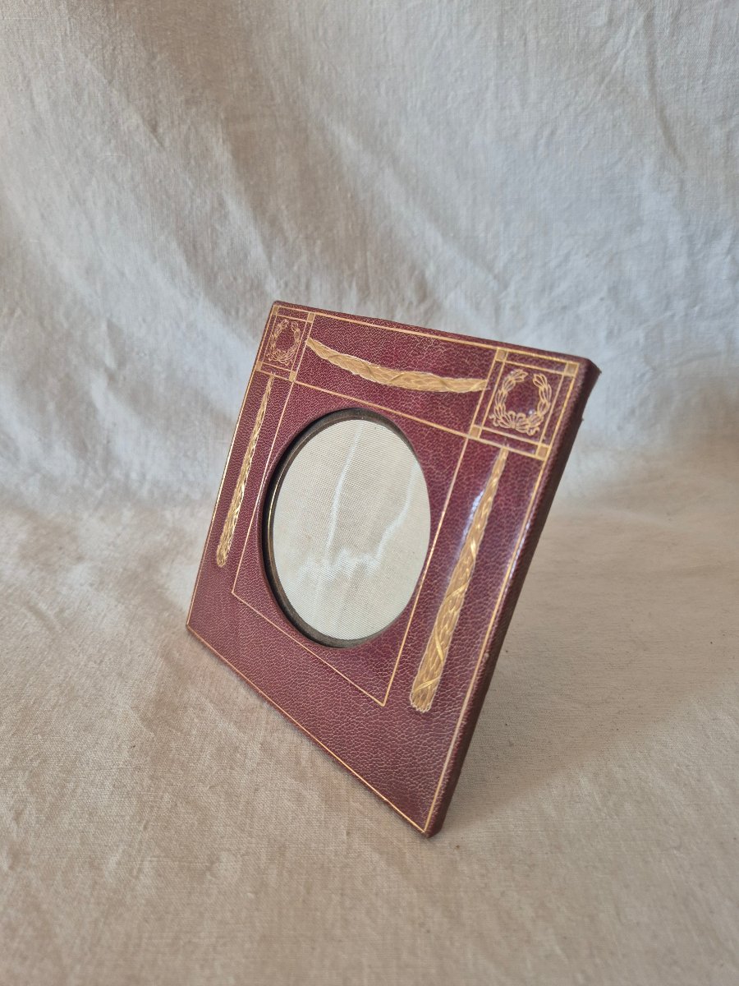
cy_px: 493
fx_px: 655
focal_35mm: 23
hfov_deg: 58.9
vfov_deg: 73.9
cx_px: 370
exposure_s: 1/180
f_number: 1.8
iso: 160
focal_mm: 5.4
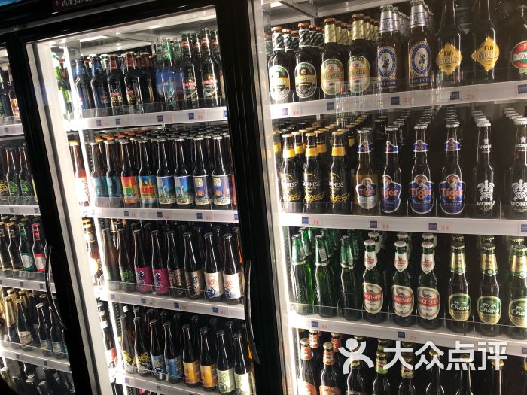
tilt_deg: -11.3
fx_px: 442
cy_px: 198
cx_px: 264
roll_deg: +5.0
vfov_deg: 48.2
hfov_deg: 61.7
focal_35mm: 29
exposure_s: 1/20
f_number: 1.8
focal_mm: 3.99
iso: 32
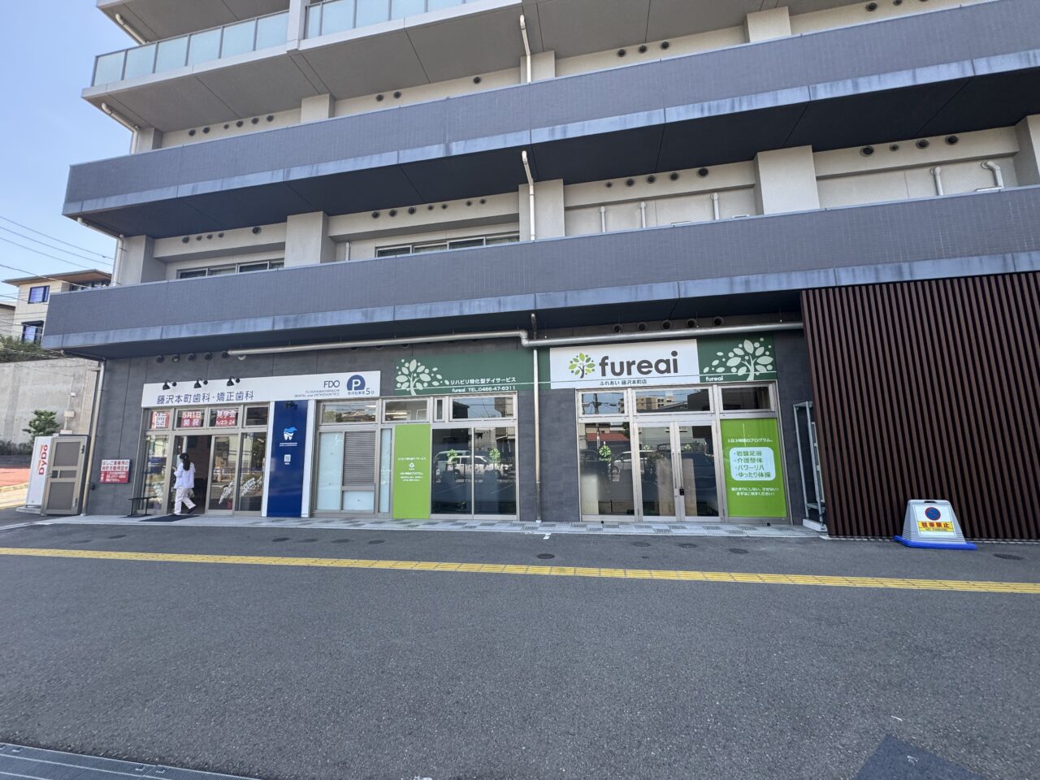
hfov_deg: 102.1
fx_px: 421
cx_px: 520
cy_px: 390
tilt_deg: +8.5
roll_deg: +3.0
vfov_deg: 85.7
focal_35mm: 14
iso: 40
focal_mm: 2.22
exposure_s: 1/307
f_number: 2.2
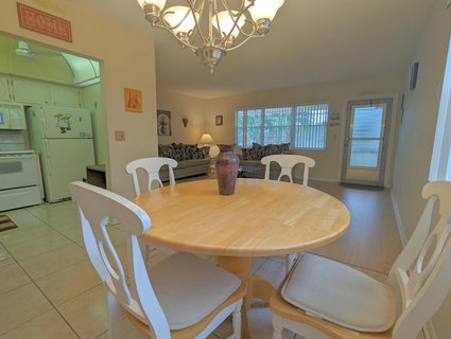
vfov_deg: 78.2
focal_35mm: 16
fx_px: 209
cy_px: 170
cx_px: 226
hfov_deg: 94.4
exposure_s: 1/120
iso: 62
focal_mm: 2.35
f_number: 2.2
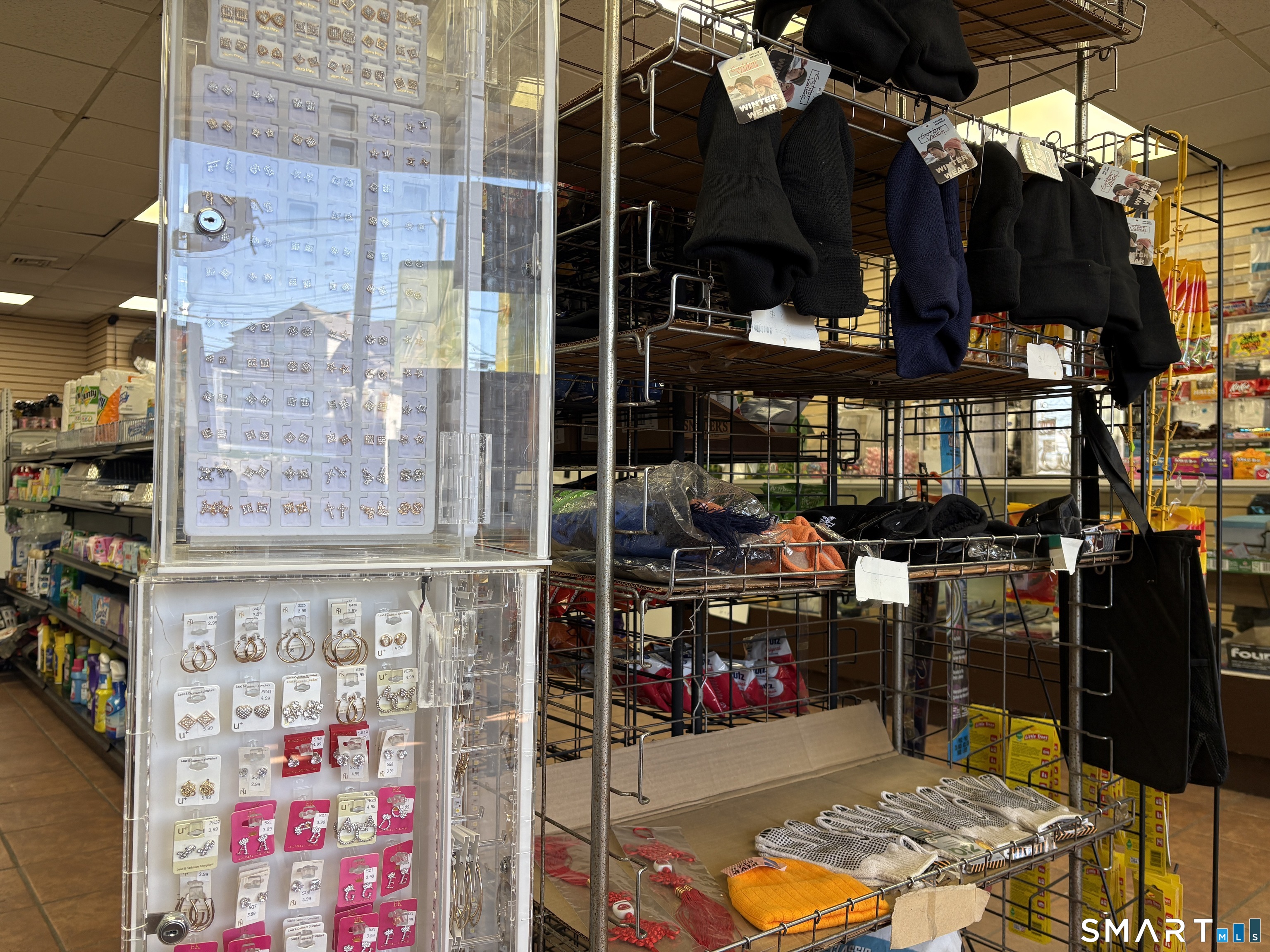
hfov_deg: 67.3
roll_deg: -0.4
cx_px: 635
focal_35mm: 26
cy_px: 476
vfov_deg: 53.1
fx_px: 954
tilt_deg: +0.5
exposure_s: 1/120
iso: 64
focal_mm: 5.96
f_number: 1.6
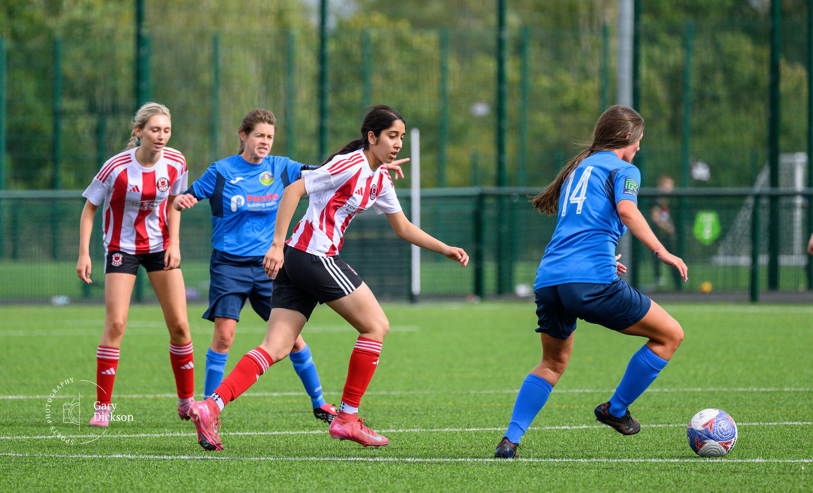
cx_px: 323
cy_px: 178
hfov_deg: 4.2
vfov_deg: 2.6
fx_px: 10997
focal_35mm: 501
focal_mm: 400
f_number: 5.6
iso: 1000
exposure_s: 1/2500
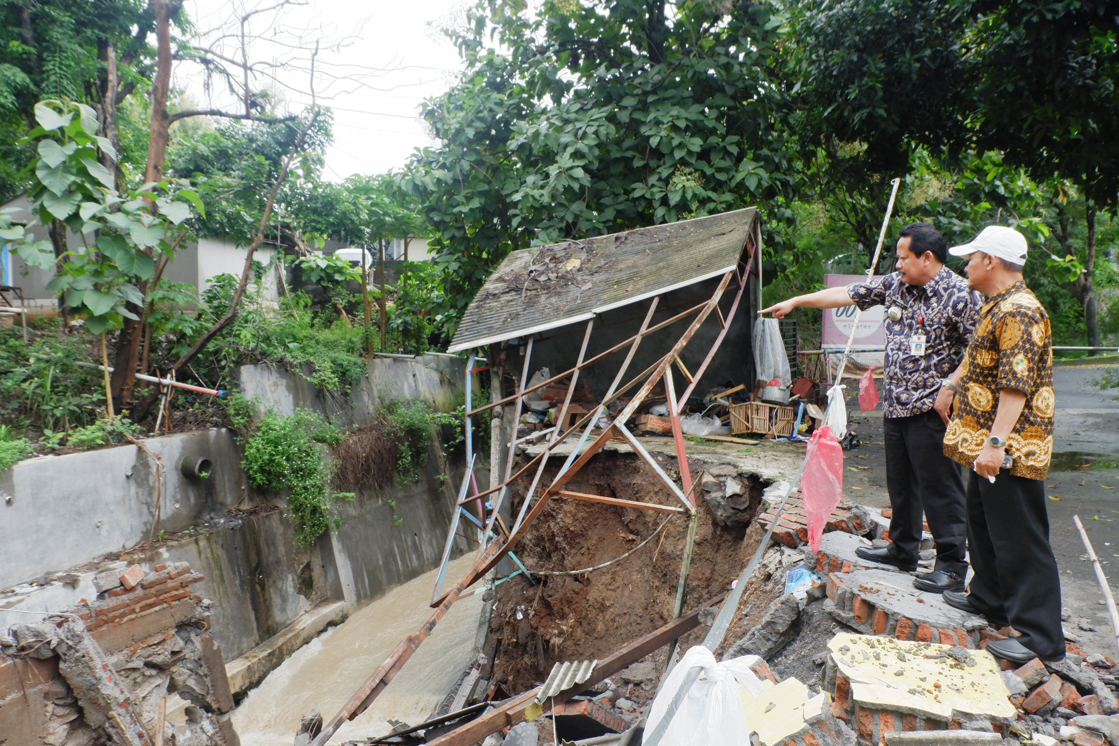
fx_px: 746
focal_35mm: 24
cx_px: 560
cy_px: 373
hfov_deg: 73.7
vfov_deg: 53.1
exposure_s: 1/180
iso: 800
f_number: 8
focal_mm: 16
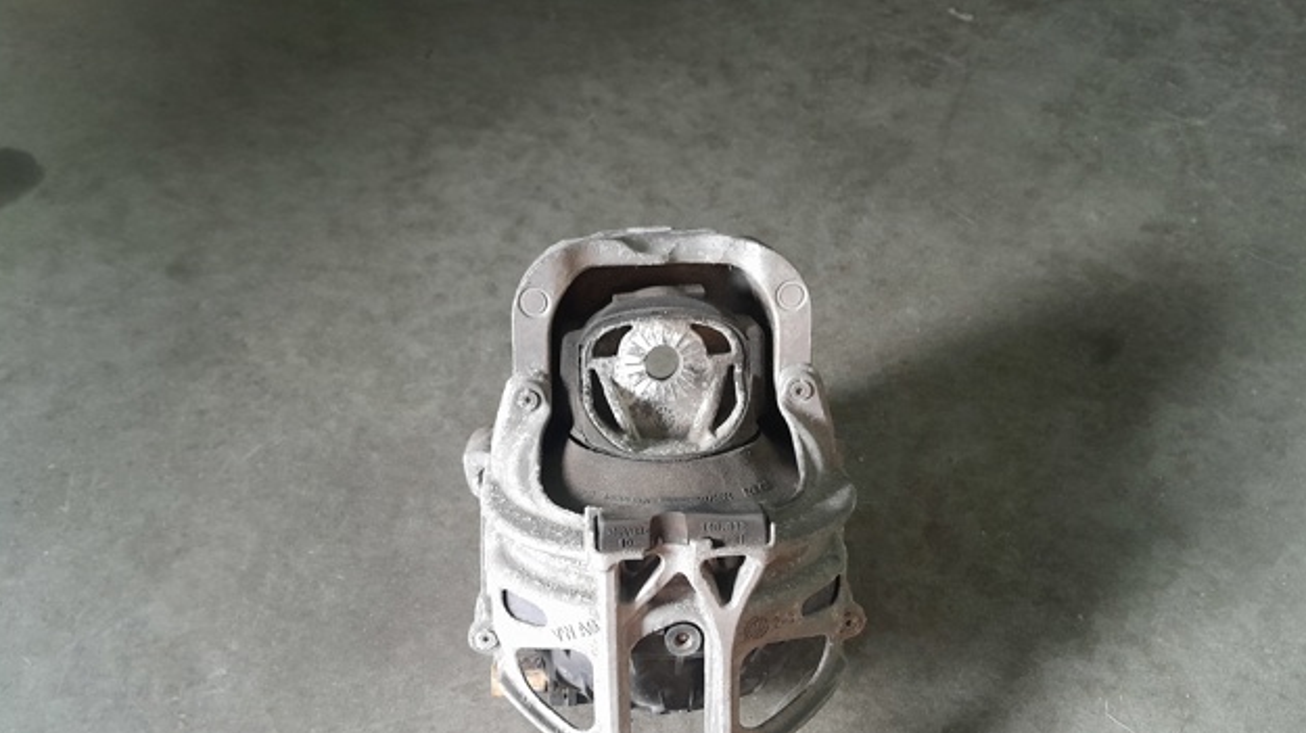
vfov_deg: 39.6
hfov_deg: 66.1
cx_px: 650
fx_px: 1004
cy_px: 496
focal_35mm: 29
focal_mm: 3.98
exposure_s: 1/33
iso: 500
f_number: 1.8
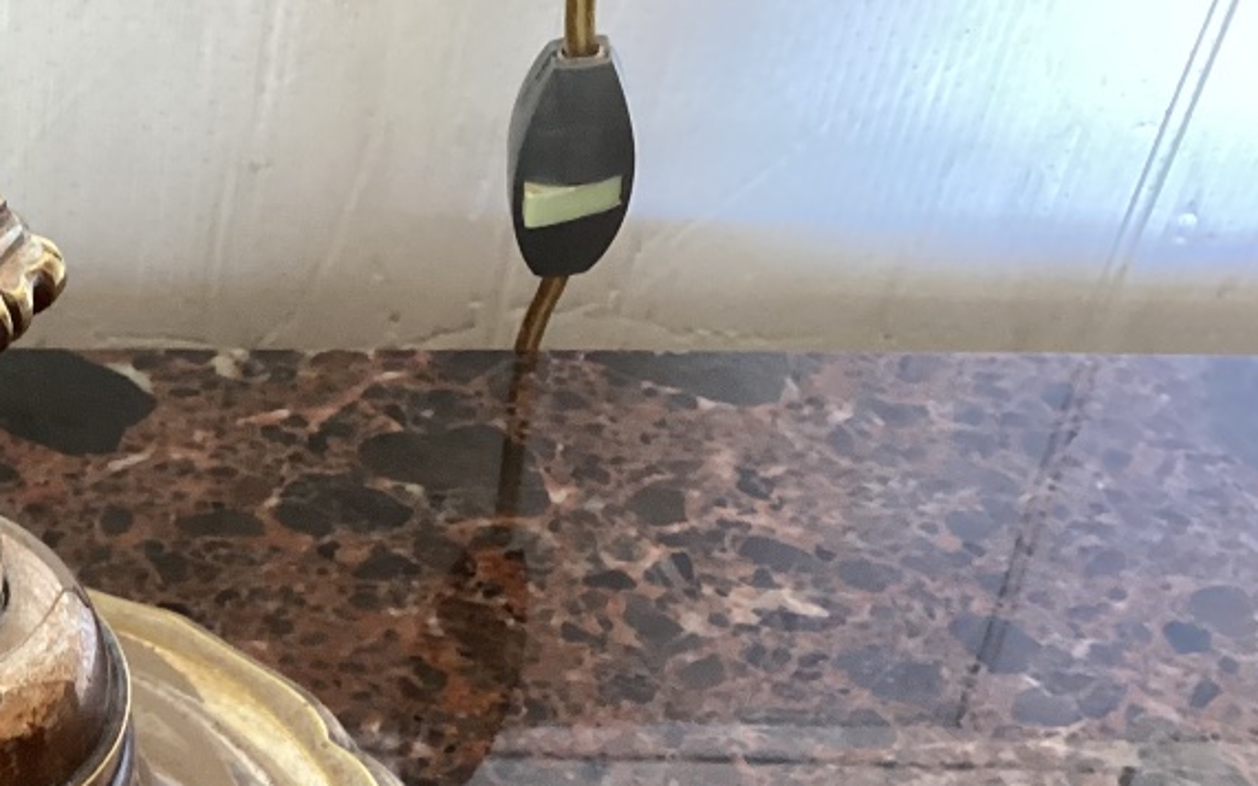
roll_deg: -4.4
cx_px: -40
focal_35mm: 69
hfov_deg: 27.8
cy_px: 947
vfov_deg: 17.9
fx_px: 2366
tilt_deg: -44.3
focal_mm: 3.3
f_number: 2.4
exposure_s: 1/40
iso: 250
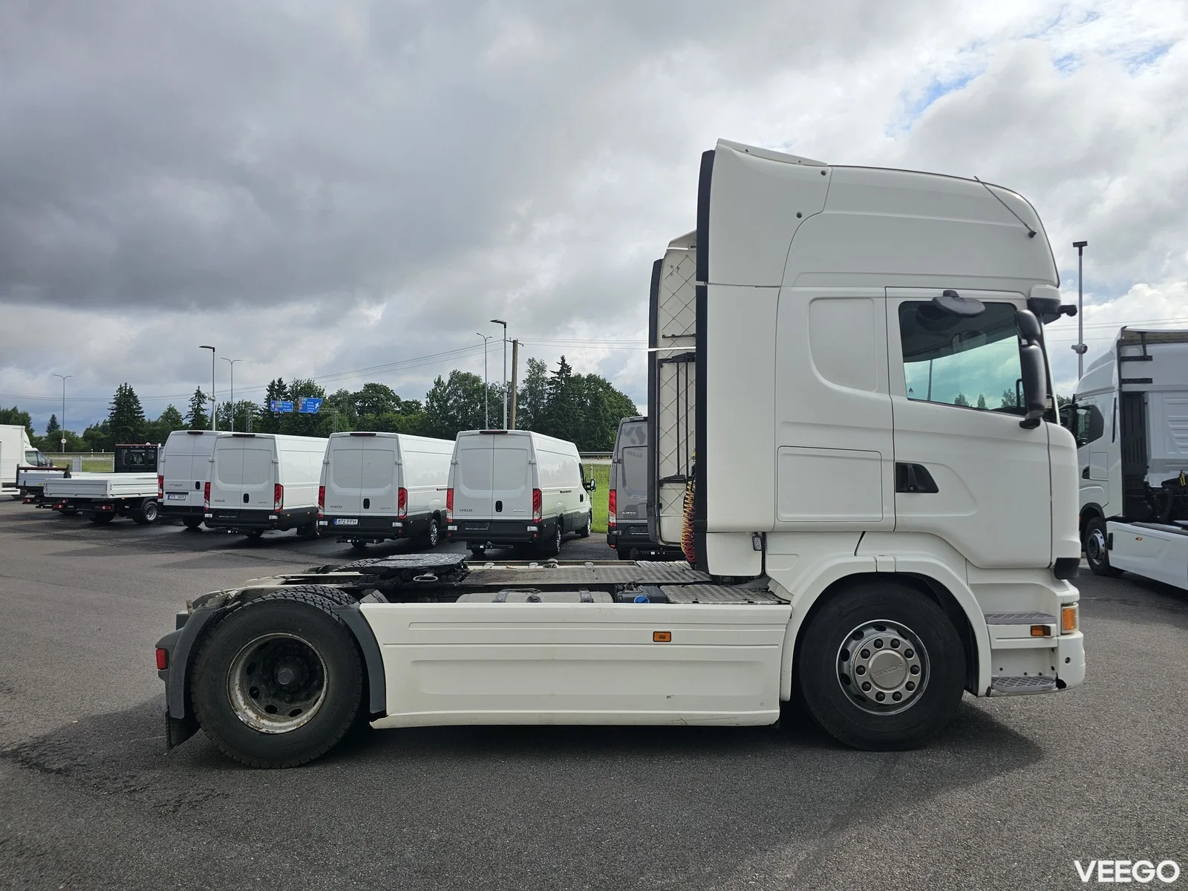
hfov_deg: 73.9
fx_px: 789
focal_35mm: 23
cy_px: 446
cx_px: 594
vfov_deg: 58.9
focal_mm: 6.3
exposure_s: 1/1232
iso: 10
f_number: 1.7
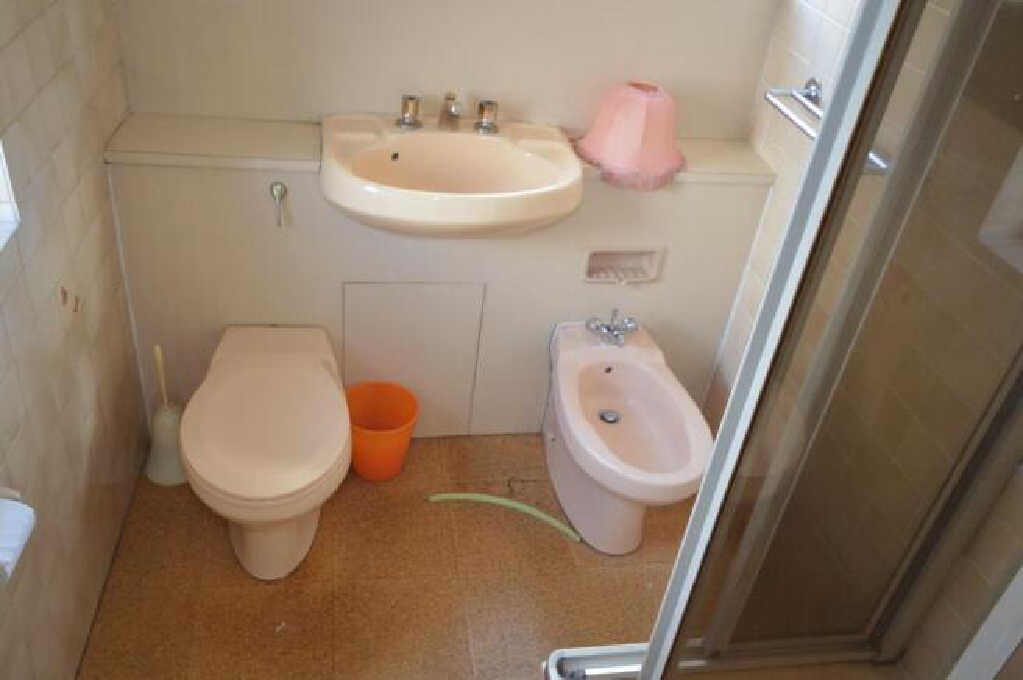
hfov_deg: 62.0
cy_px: 340
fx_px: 852
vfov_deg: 43.5
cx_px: 512
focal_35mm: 30
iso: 1800
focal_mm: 20
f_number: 5.6
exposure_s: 1/60
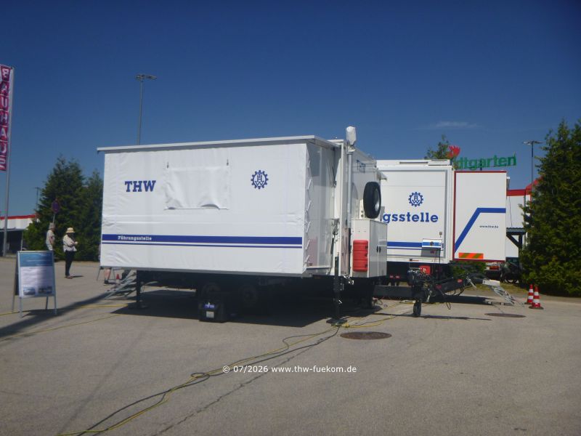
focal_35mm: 36
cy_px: 218
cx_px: 290
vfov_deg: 39.7
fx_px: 604
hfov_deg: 51.4
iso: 100
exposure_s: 1/1300
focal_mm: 6.4
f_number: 4.4
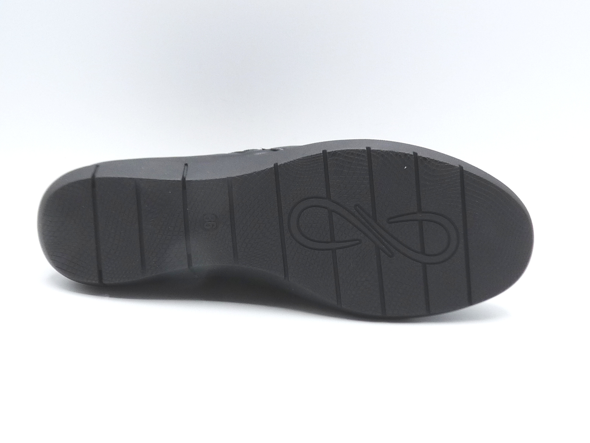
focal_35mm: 49
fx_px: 835
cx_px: 295
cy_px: 222
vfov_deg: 29.7
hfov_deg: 38.9
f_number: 4
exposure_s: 1/160
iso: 100
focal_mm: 4.8
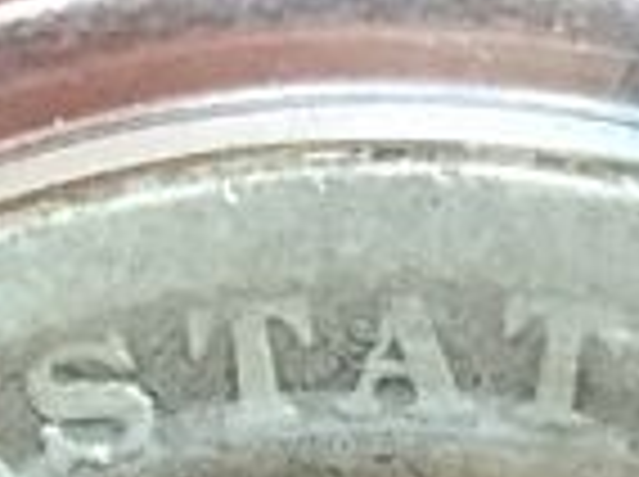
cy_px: 1251
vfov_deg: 6.4
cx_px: 518
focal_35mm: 219
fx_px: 4036
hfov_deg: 9.0
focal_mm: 3.3
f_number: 2.4
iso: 200
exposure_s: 1/24
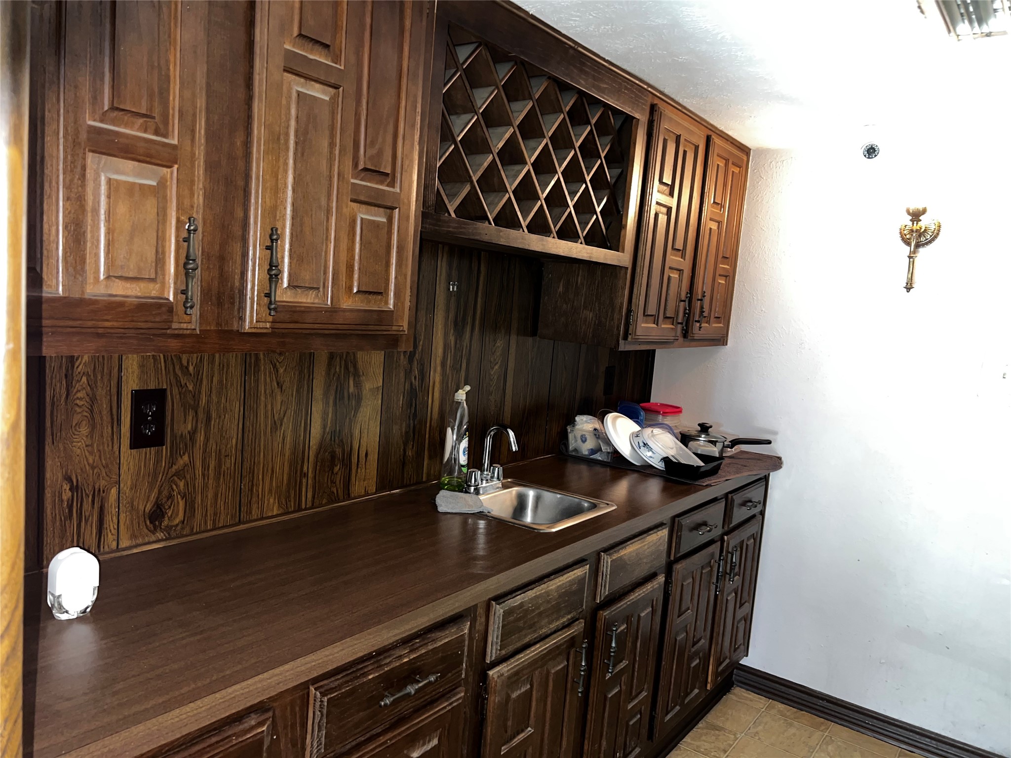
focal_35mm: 26
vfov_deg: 53.1
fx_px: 759
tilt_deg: -7.7
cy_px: 379
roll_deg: -4.5
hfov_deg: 67.3
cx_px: 506
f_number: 1.5
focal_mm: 5.7
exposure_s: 1/13
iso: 125
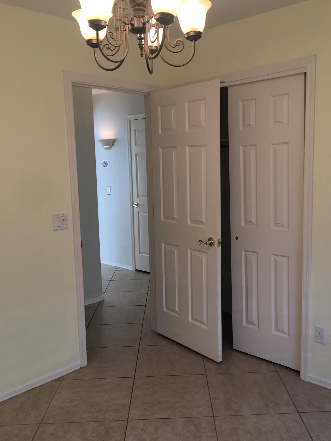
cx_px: 184
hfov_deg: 42.9
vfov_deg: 55.4
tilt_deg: -7.5
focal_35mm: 33
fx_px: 421
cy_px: 225
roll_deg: -1.0
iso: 25
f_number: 2.2
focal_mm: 4.15
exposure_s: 1/30
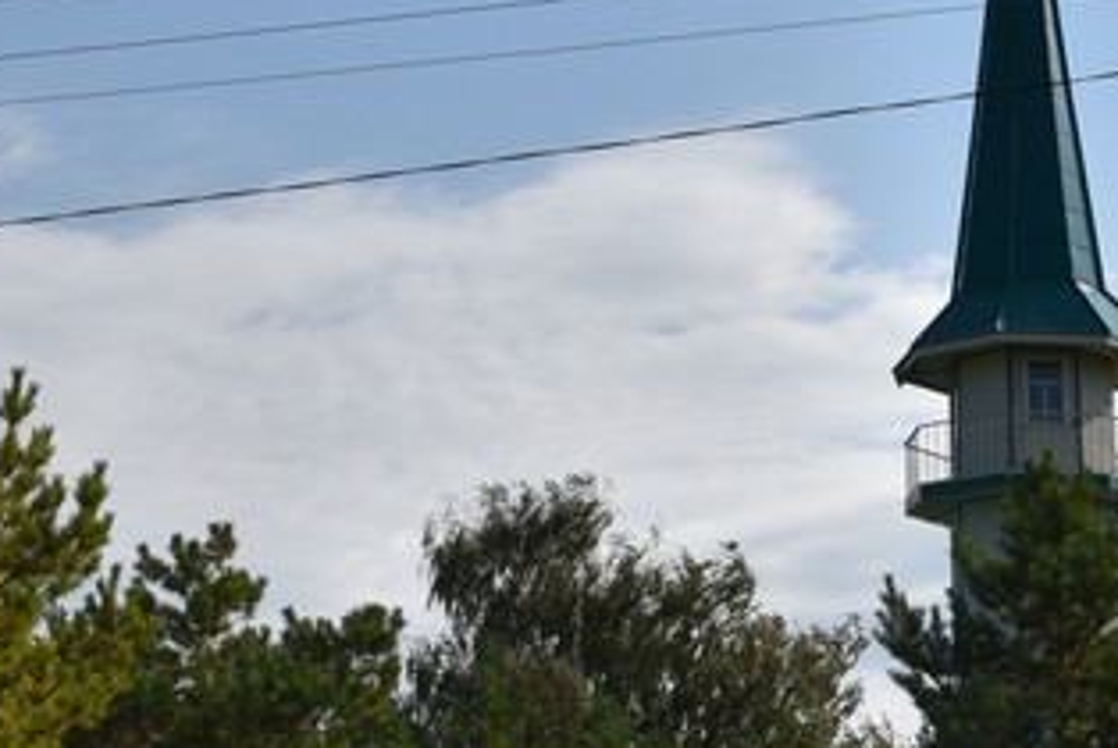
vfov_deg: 13.3
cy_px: 545
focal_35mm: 103
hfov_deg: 19.6
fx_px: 3202
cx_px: 863
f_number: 13
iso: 100
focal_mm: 24
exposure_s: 1/200
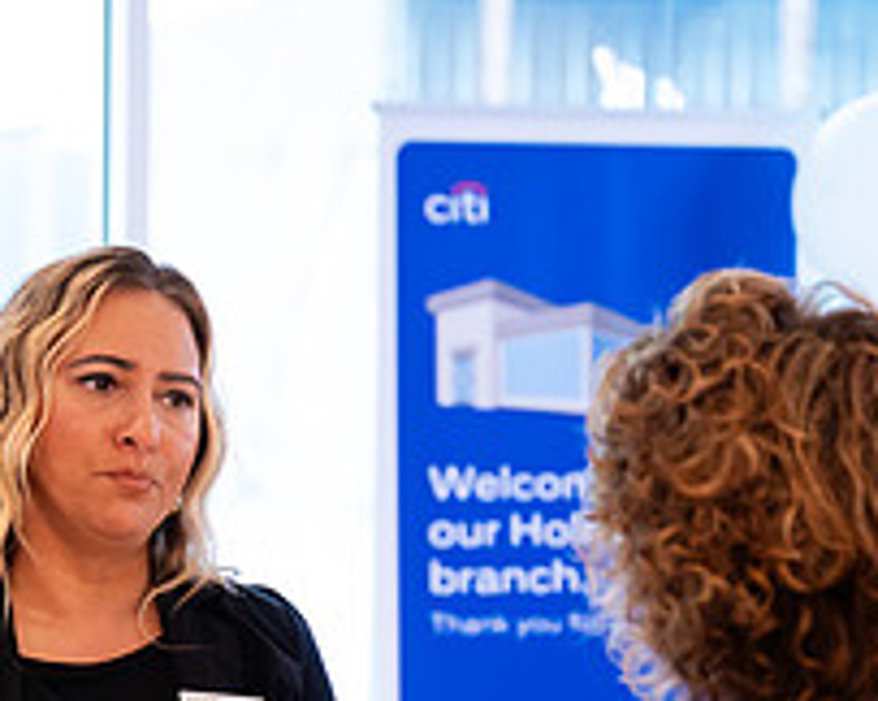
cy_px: 688
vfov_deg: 9.2
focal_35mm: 167
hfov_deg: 11.4
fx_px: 4335
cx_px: -7
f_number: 3.2
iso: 1000
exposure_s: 1/200
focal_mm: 60
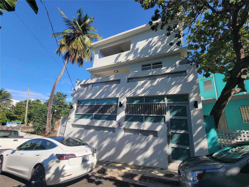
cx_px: 124
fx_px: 94
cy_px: 94
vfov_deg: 89.9
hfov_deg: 106.2
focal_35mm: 13
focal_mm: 2.2
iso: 50
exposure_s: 1/997
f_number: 2.2
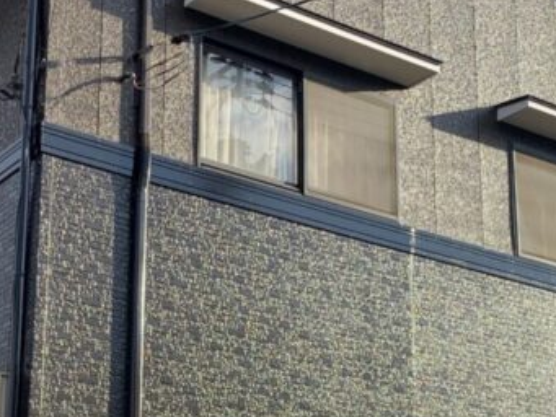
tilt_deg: +16.4
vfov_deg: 18.7
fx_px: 1253
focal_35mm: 78
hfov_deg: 24.8
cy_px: 358
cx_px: 171
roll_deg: -1.1
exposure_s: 1/1100
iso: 25
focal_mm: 4.25
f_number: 1.8
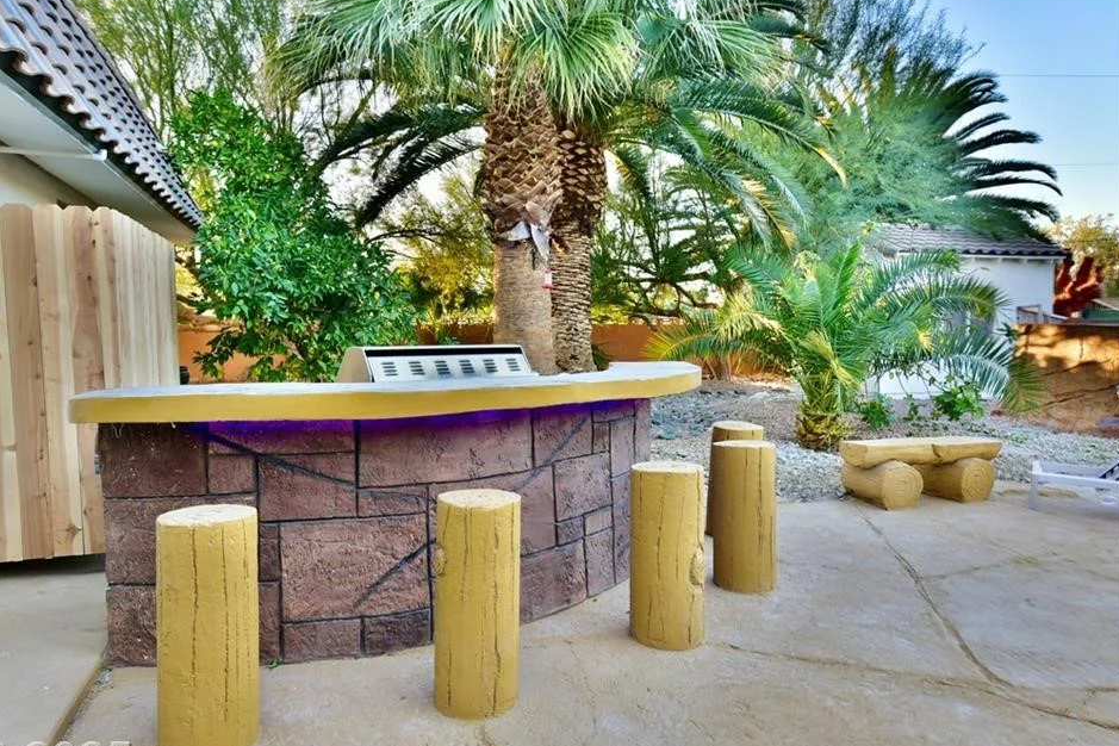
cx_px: 514
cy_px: 389
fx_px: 746
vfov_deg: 53.1
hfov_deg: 73.6
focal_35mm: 24
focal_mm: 22
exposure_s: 1/60
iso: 250
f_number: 5.6
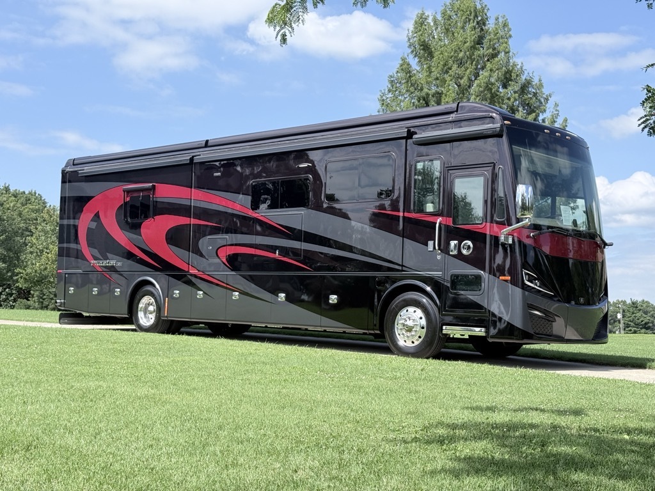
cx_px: 328
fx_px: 908
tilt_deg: +6.1
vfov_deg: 30.3
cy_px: 246
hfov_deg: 39.7
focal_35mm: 48
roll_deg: -0.6
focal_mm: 6.76
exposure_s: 1/2865
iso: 64
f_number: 1.78
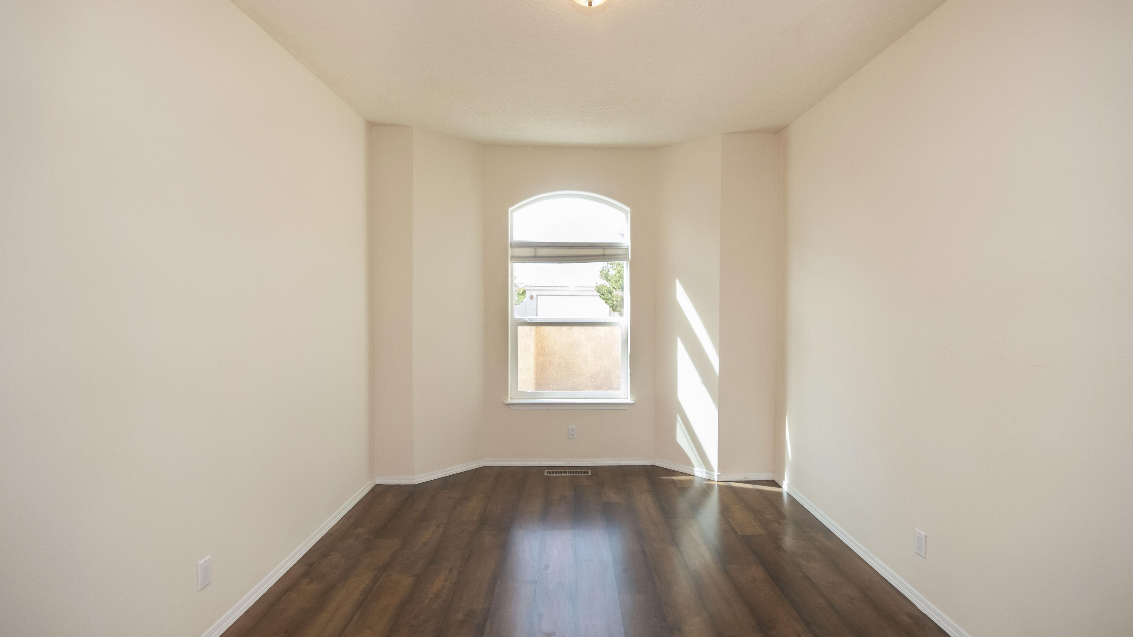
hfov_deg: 99.4
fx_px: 481
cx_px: 570
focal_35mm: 16
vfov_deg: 66.7
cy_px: 273
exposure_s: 1/125
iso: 1250
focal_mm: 10
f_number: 8
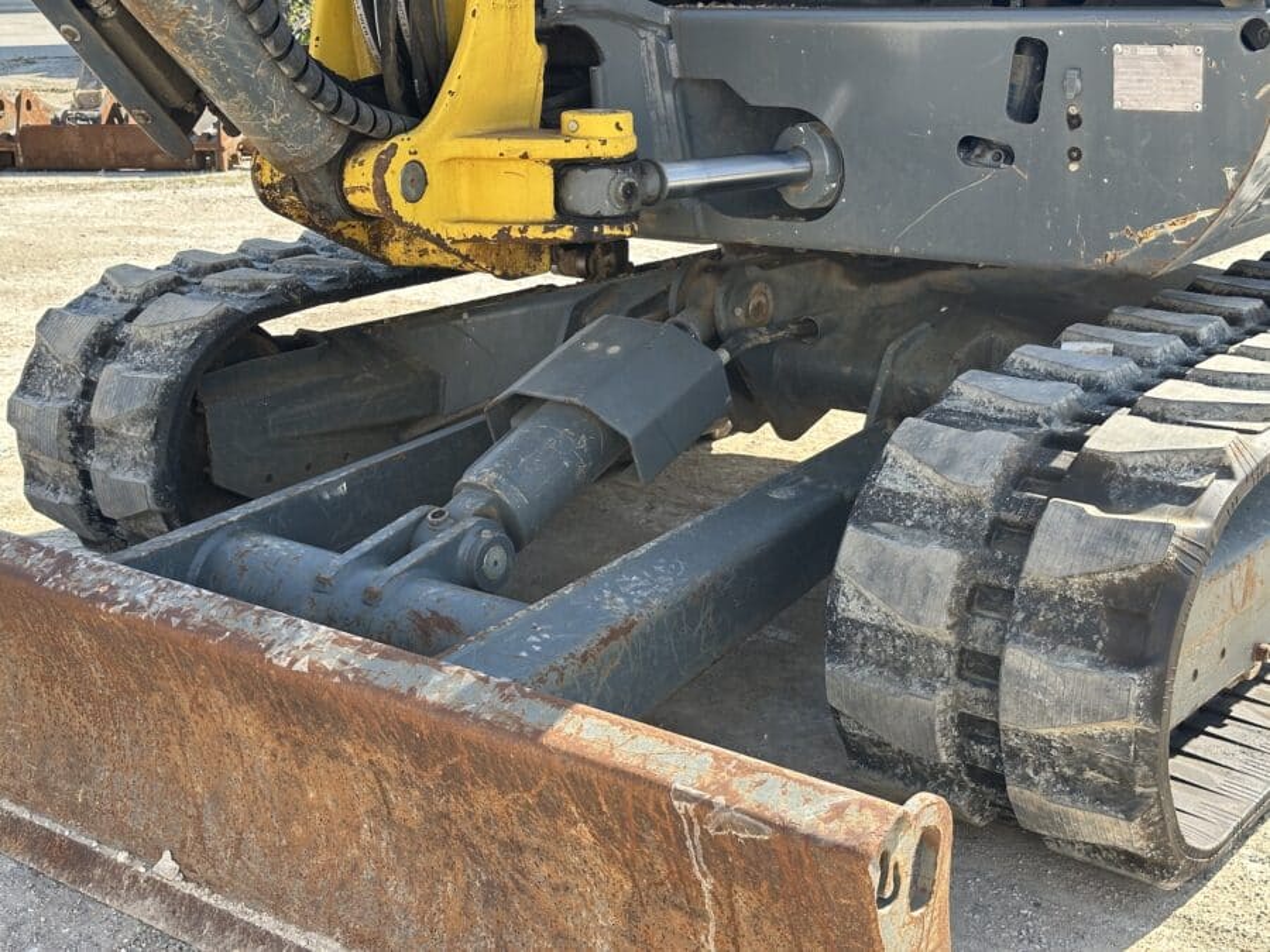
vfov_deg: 30.3
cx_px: 635
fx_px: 1761
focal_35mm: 48
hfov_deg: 39.7
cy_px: 476
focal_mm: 6.86
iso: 64
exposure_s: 1/803
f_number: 1.78
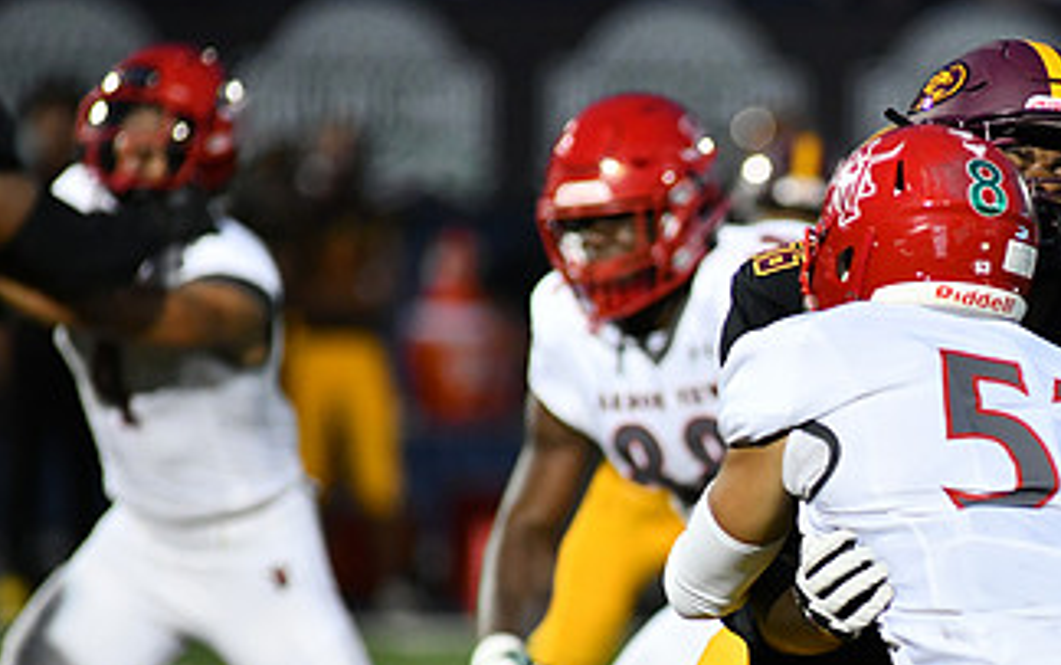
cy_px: 562
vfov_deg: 2.4
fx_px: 15828
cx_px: 894
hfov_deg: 3.8
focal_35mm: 547
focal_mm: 300
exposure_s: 1/1250
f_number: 4
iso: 5000
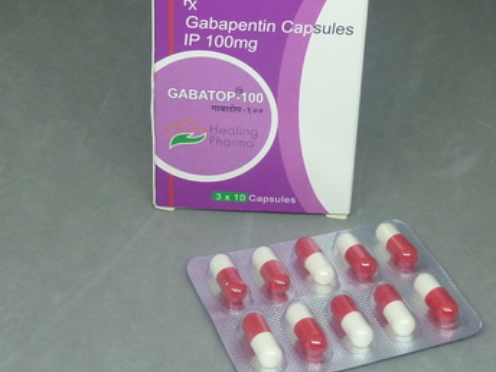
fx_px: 1333
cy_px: 155
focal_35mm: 93
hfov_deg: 21.1
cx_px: 300
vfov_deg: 15.9
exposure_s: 1/30
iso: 200
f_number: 3.7
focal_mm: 7.3
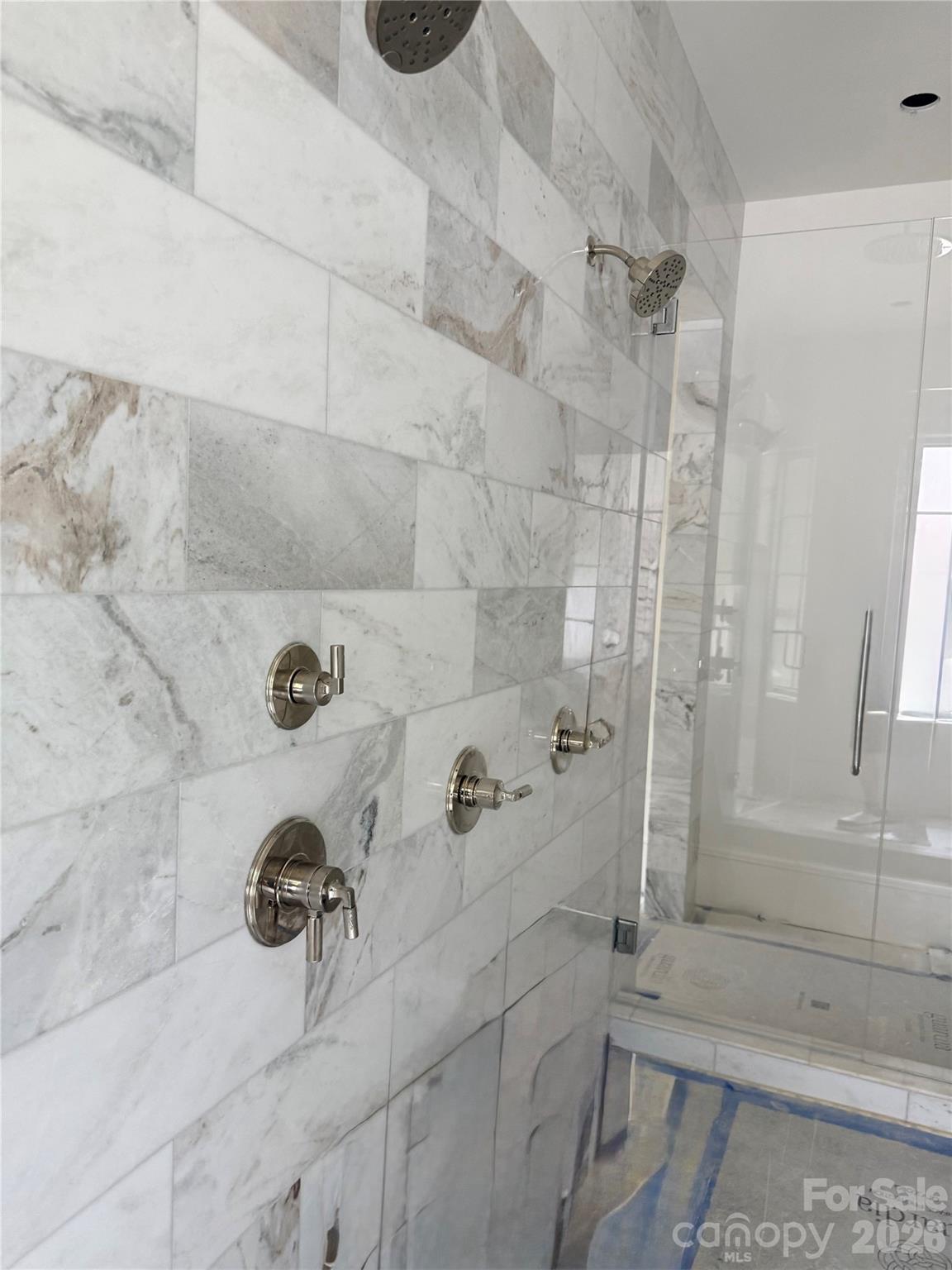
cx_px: 476
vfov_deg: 71.6
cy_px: 635
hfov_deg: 56.8
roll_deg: -2.5
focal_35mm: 24
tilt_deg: -4.9
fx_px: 880
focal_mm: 6.76
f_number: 1.78
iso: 200
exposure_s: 1/65
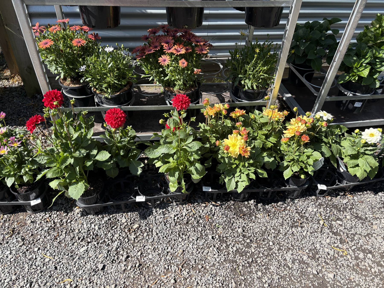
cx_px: 192
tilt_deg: -38.1
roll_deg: -2.6
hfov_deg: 67.3
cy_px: 144
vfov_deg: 53.1
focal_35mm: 26
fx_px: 288
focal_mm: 5.96
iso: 50
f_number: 1.6
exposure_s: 1/1420
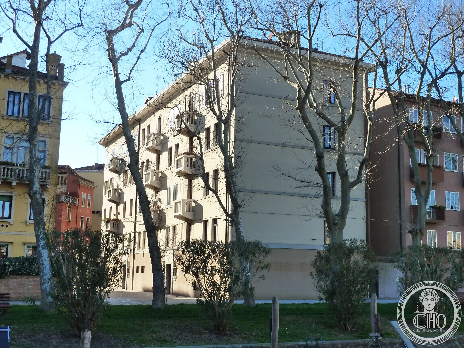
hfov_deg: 42.9
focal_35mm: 44
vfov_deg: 32.9
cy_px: 174
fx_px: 590
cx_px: 232
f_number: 4
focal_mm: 7.3
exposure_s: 1/200
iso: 200
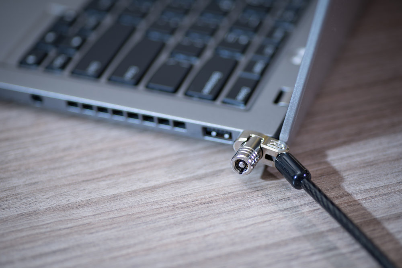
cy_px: 134
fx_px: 1117
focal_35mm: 100
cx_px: 201
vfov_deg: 13.7
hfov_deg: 20.4
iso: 100
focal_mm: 100
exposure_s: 1/60
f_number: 6.3
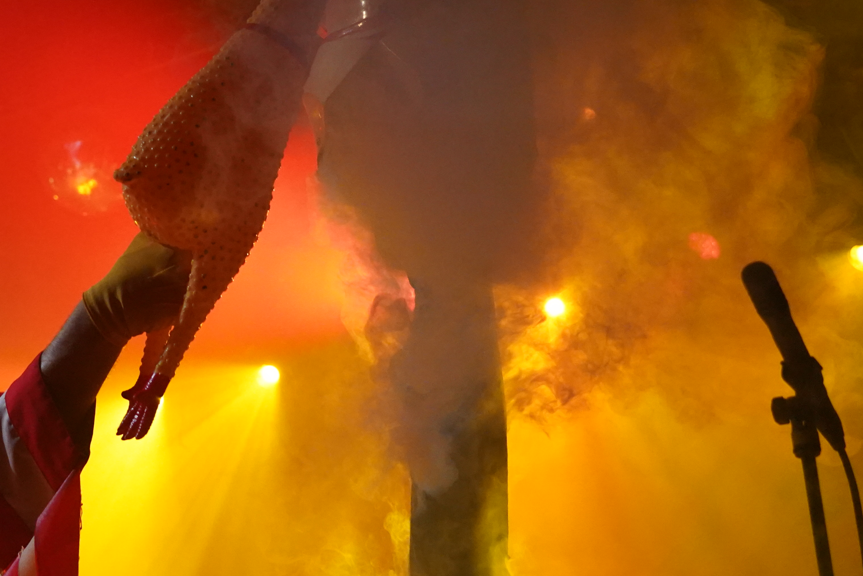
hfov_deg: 29.8
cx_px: 110
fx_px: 1558
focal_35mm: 65
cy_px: 245
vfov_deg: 20.9
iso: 8000
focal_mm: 33
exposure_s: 1/160
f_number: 4
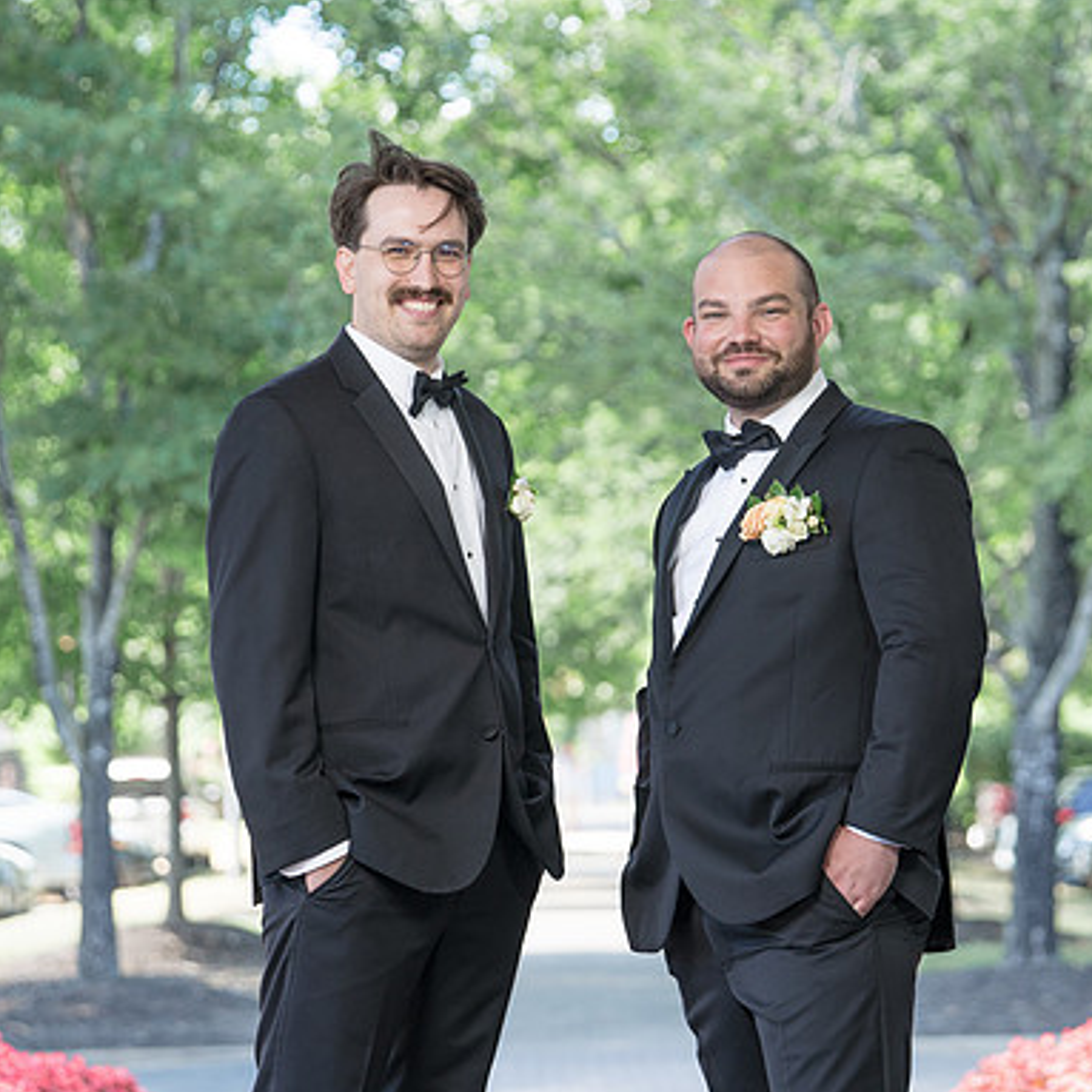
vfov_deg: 13.1
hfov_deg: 13.1
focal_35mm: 133
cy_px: 561
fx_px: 4747
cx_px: 557
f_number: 4
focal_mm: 101
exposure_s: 1/250
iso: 250
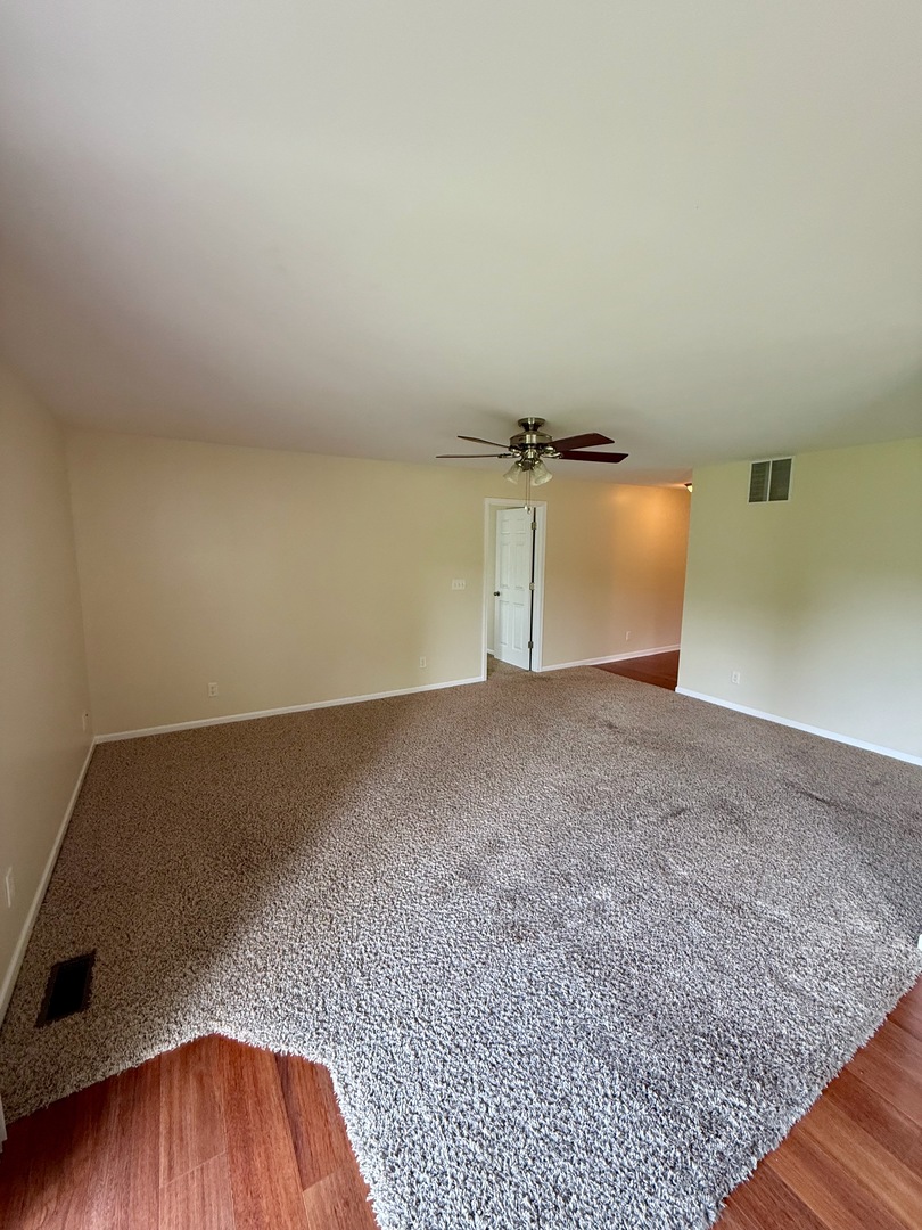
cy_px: 615
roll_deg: -0.5
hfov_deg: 85.7
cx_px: 461
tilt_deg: -7.6
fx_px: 497
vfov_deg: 102.1
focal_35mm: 14
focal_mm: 2.22
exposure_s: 1/99
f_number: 2.2
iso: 320
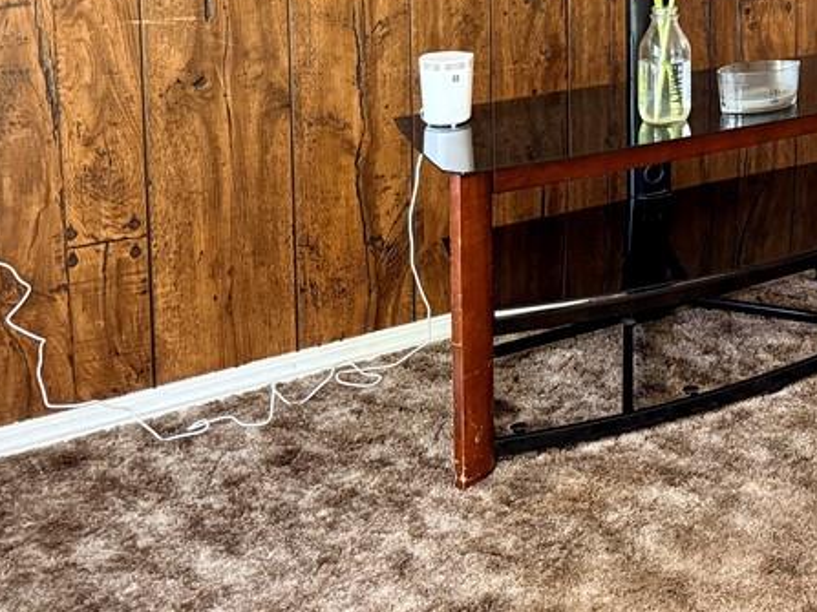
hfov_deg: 31.1
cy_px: -57
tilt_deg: -5.6
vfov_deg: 24.8
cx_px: 896
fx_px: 1298
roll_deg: +0.0
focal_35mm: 55
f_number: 1.78
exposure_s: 1/60
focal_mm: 6.76
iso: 400
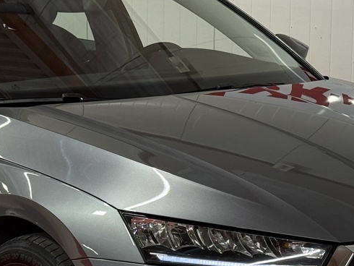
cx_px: 96
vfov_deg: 10.5
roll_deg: -0.1
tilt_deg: -8.1
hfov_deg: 13.9
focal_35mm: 141
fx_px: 1443
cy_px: 164
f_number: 1.78
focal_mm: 6.76
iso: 64
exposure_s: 1/83
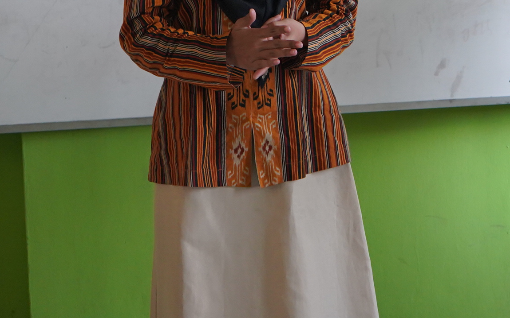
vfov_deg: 10.7
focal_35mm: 120
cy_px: -61
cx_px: 507
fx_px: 1668
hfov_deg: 17.0
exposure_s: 1/160
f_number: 4.5
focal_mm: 45
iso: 2000
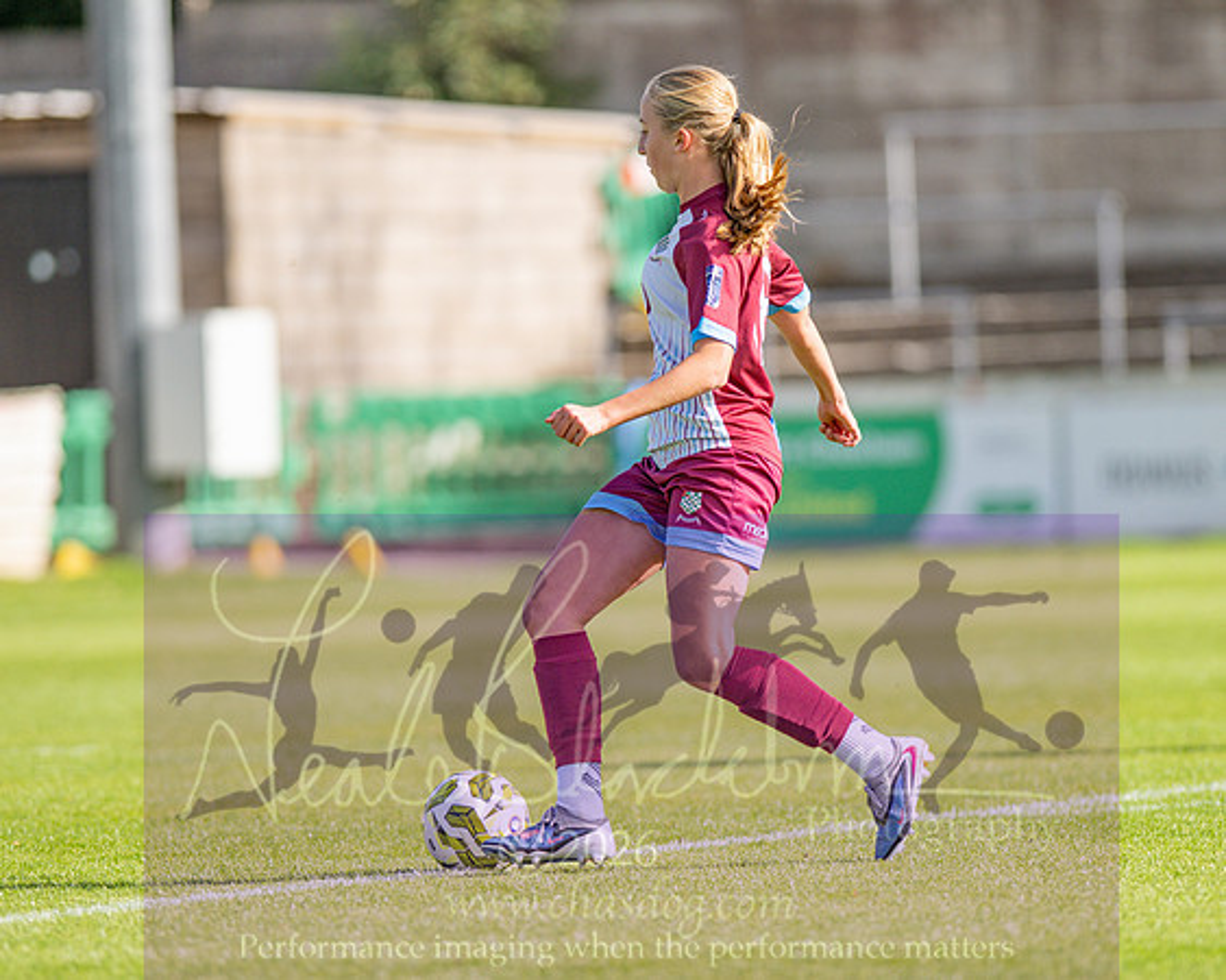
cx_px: 578
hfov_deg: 4.9
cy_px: 526
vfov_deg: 3.9
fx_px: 14380
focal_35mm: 396
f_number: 2.8
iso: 200
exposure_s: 1/3200
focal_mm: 300
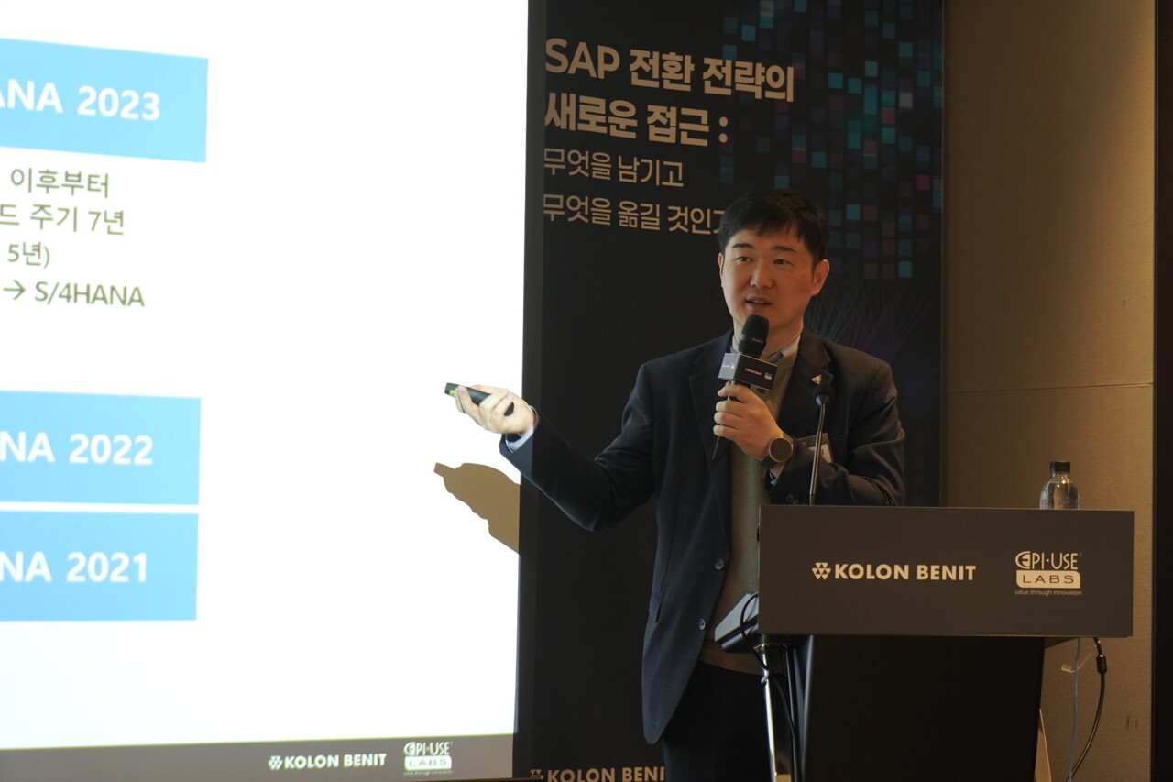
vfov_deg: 19.5
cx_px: 586
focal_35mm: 70
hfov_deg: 28.8
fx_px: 2280
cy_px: 391
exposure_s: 1/100
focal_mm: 70
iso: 3200
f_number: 4
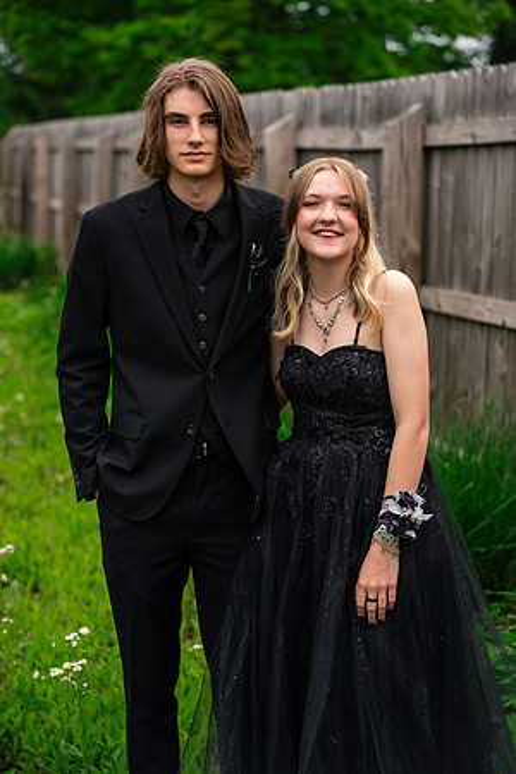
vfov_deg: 23.9
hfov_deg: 16.1
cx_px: 258
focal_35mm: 85
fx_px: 1827
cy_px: 387
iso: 400
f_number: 3.5
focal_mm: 85
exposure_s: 1/1000
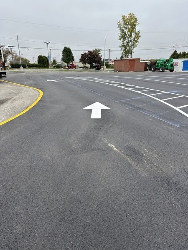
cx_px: 94
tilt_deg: -19.0
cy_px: 125
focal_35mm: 24
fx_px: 174
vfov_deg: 71.6
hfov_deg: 56.8
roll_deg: +0.9
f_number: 1.78
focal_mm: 6.86
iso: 80
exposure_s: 1/879
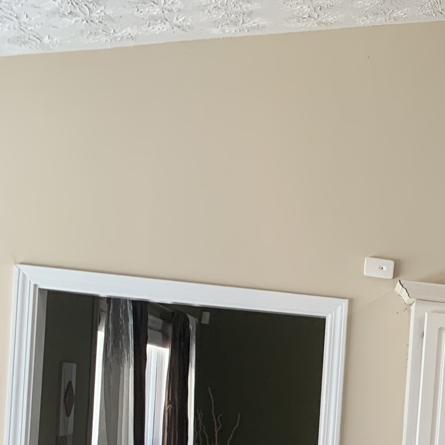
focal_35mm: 76
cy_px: 476
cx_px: 730
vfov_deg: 21.7
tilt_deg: -2.1
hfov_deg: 19.0
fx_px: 1105
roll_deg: -5.9
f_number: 1.8
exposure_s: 1/60
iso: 80
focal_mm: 4.25
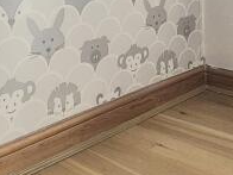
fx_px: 458
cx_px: 130
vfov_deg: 18.9
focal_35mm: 68
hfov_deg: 28.5
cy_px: -89
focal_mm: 2.2
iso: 50
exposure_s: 1/909
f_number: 2.2
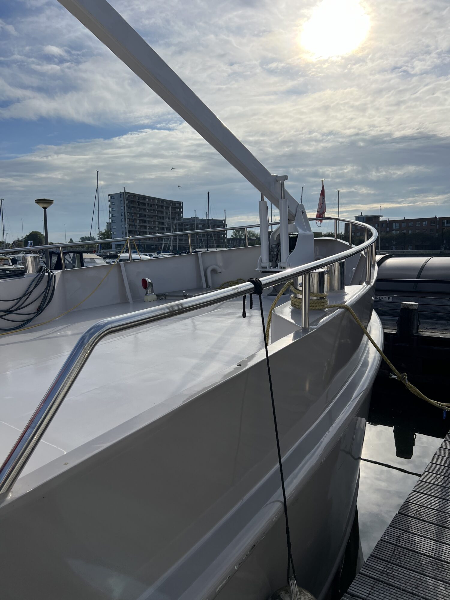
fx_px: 451
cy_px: 300
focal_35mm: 26
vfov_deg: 67.3
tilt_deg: -6.4
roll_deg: +0.1
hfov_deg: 53.1
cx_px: 225
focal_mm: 5.7
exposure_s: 1/11364
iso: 50
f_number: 1.5
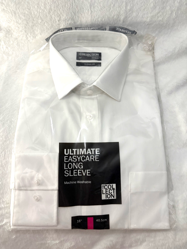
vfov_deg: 67.3
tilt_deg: -54.9
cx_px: 94
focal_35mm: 26
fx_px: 187
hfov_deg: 53.1
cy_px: 124
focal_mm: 5.96
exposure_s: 1/38
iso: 640
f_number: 1.6
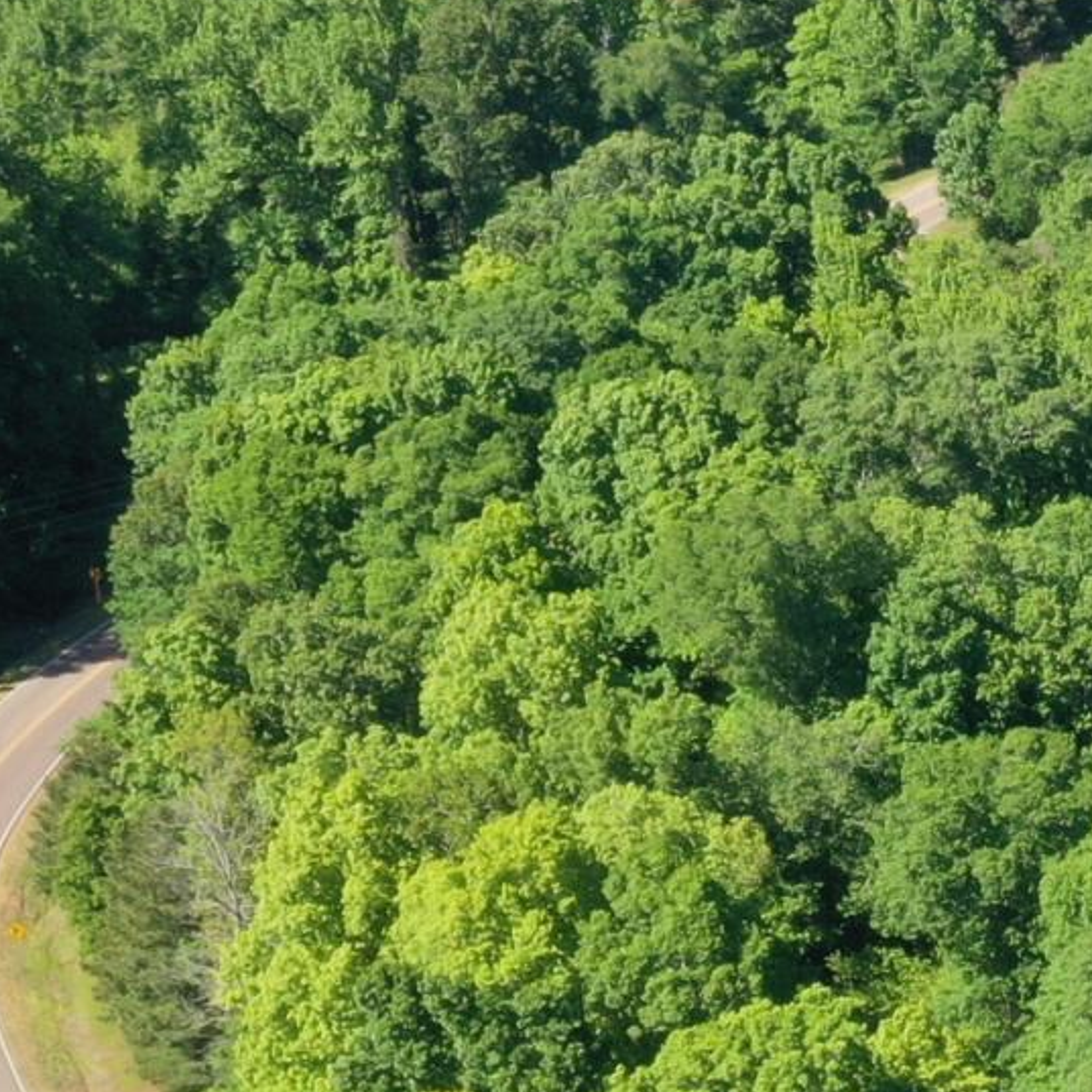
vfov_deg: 13.1
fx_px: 4747
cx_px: 1775
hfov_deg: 12.3
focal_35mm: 133
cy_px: 866
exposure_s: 1/60
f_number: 10
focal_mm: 10.26
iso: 100
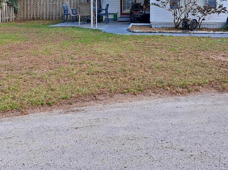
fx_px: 336
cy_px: -8
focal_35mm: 51
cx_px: 132
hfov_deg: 37.4
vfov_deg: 26.6
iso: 50
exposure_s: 1/605
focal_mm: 5.23
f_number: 1.8
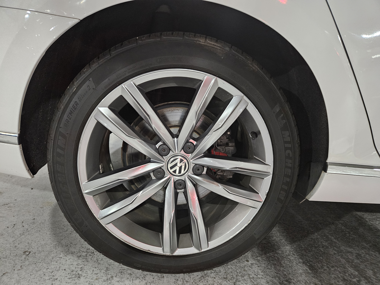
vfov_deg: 58.9
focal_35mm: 23
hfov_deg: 73.9
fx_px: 252
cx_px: 190
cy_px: 142
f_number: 1.8
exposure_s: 1/30
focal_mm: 5.4
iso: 640
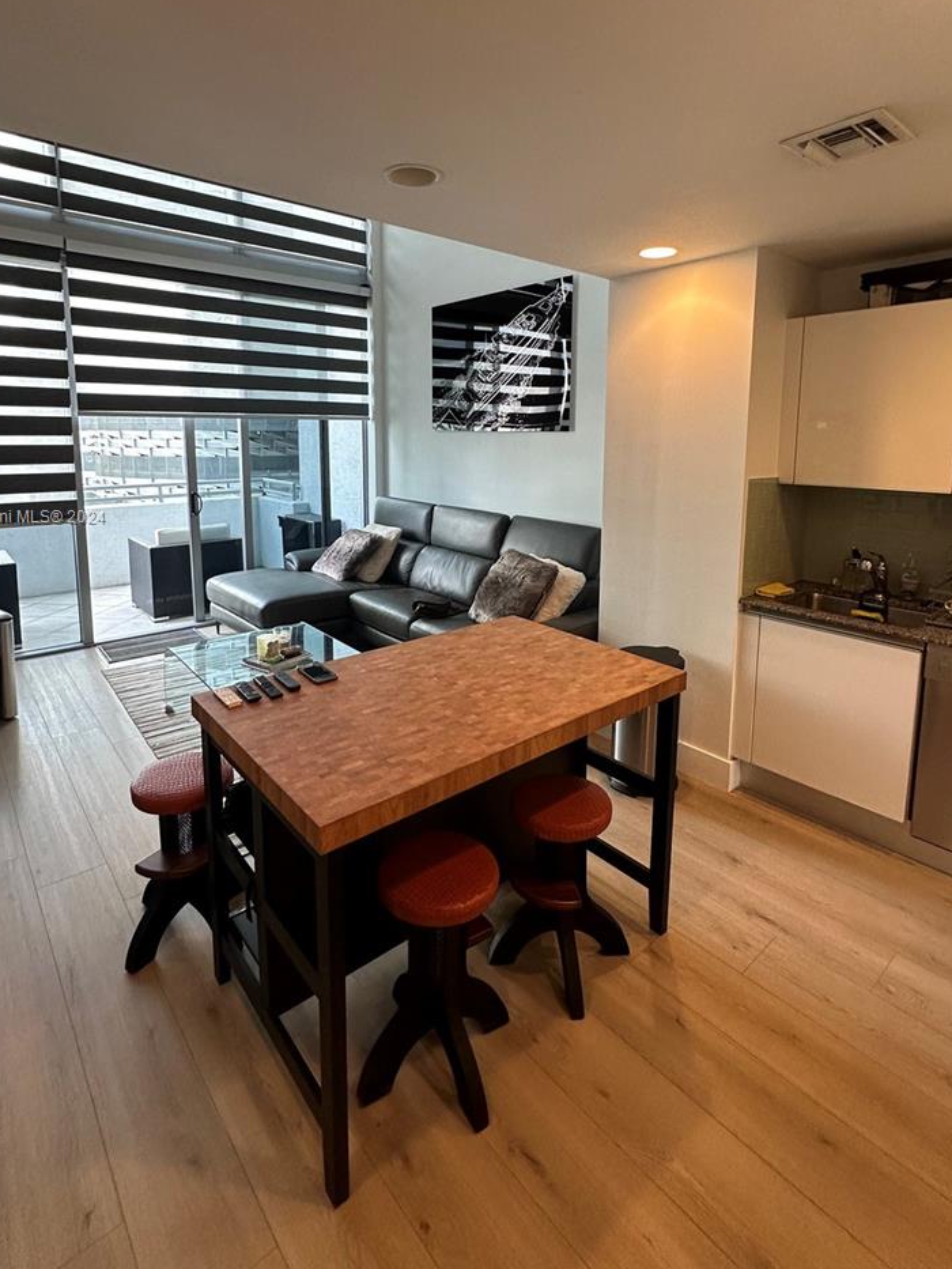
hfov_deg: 71.6
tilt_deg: -7.8
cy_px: 518
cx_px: 468
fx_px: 660
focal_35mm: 18
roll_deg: -0.6
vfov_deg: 86.8
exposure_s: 1/120
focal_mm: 2.22
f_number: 2.2
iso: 200
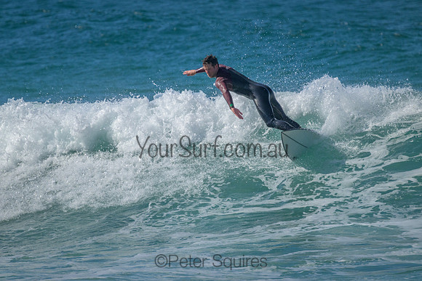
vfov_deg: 1.7
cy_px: 140
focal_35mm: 800
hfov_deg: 2.6
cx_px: 211
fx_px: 9380
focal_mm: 800
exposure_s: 1/2000
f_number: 11
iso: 1800
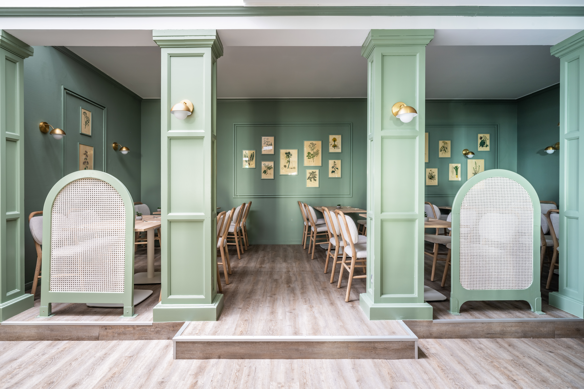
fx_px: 324
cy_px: 194
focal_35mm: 20
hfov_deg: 84.0
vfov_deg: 61.9
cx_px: 292
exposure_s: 1/2
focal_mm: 20
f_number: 13
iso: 64
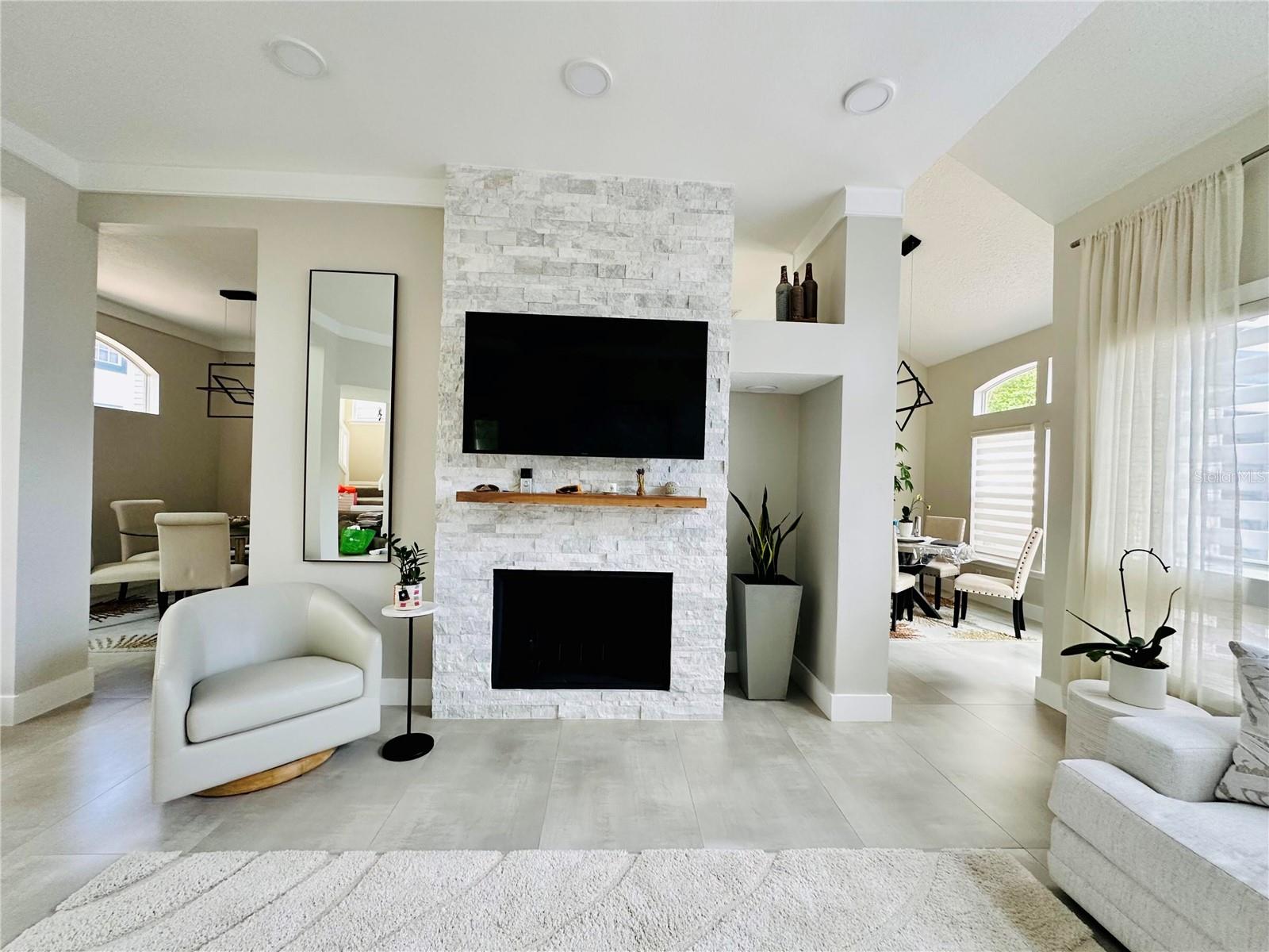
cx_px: 634
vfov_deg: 85.7
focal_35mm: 14
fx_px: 513
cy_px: 476
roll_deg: -1.2
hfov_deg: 102.1
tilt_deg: +0.5
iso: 250
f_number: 2.2
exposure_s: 1/99
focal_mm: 2.22
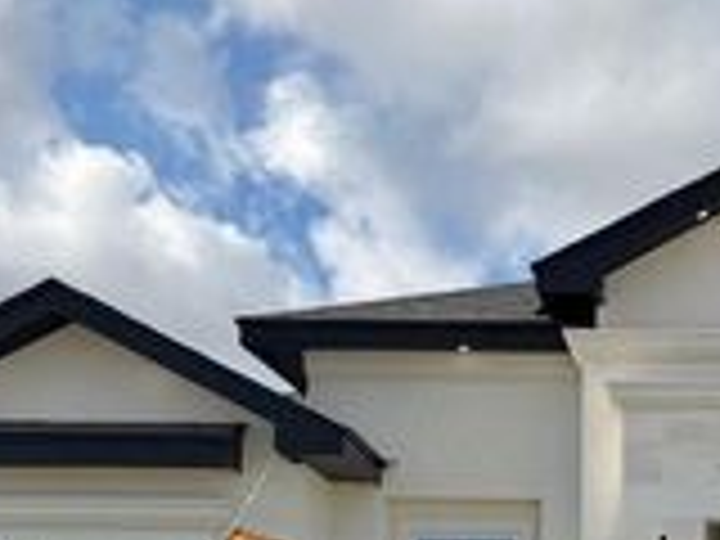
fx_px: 1560
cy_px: 623
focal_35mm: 75
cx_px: 706
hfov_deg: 24.9
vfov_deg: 18.7
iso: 80
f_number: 1.78
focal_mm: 6.76
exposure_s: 1/6173
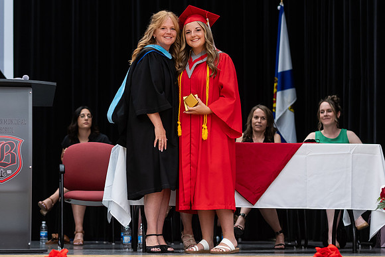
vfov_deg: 11.0
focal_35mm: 125
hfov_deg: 16.3
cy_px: 131
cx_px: 129
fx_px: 1340
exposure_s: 1/200
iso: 1000
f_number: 2.8
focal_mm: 85
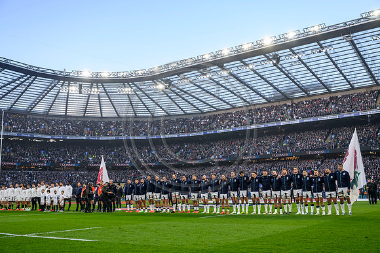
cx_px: 190
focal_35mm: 36
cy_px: 126
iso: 1600
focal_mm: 36
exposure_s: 1/1250
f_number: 4
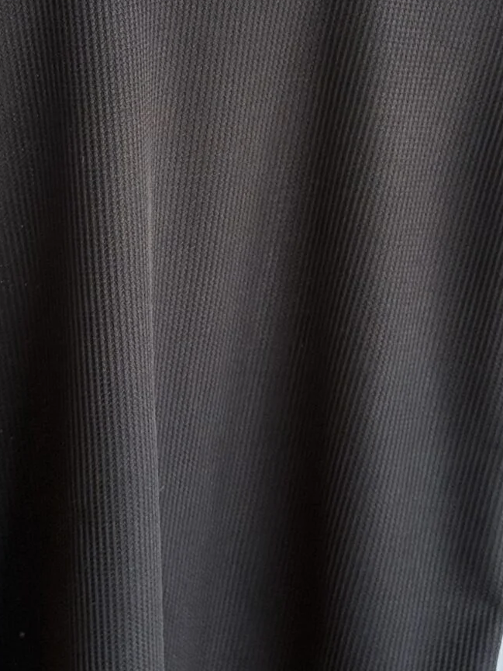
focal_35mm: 142
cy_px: 249
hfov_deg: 10.4
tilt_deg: -21.1
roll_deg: -2.7
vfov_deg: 13.9
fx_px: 2750
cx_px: 189
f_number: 1.78
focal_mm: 6.76
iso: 80
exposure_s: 1/121
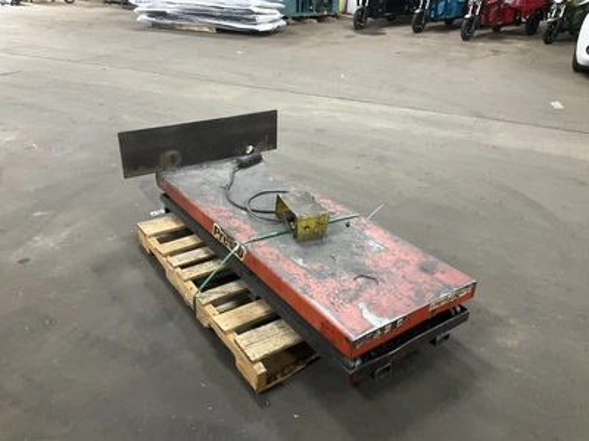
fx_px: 493
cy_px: 220
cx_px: 294
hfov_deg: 61.7
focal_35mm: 29
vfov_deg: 48.2
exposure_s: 1/40
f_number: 1.8
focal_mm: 3
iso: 250
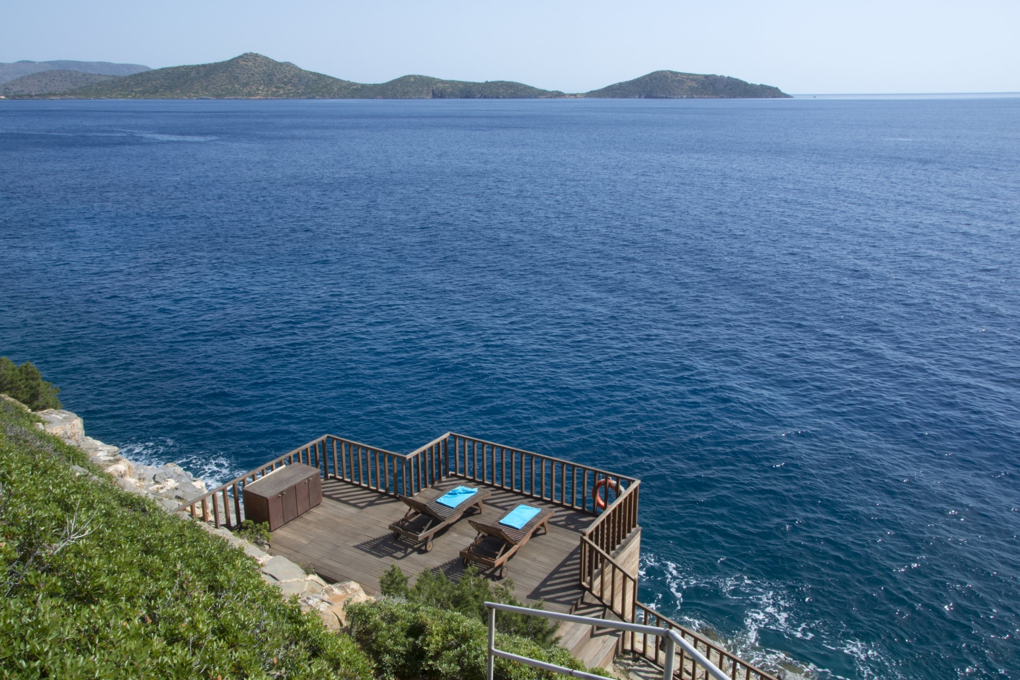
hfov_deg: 65.5
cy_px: 333
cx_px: 508
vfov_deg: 46.4
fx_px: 793
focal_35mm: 28
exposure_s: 1/125
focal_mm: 18
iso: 200
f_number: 14
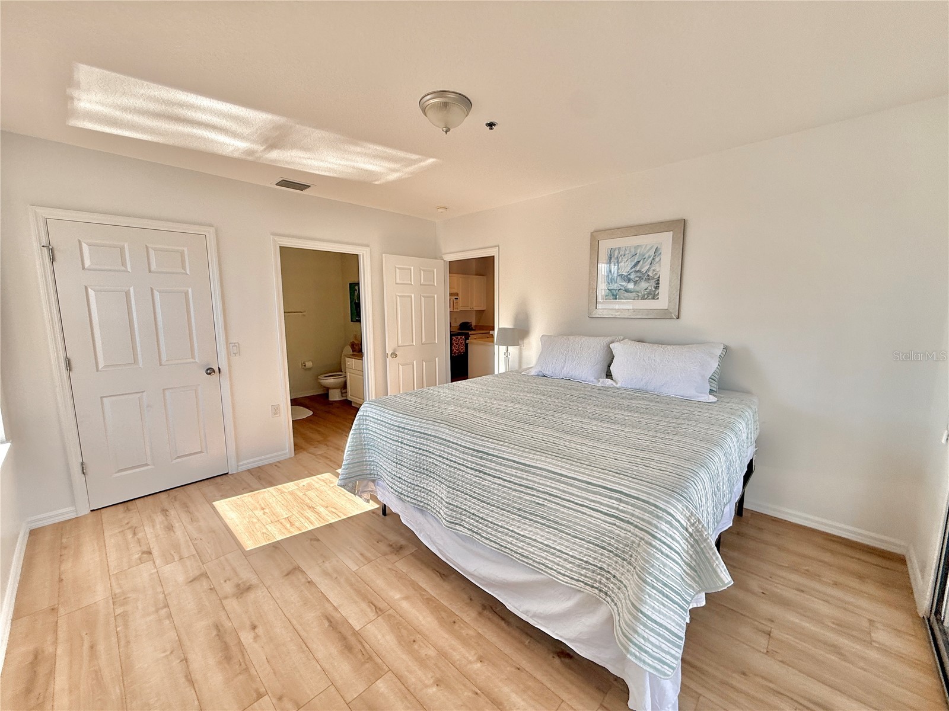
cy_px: 356
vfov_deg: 85.7
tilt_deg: -6.8
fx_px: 384
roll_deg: -0.4
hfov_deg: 102.1
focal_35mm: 14
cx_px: 474
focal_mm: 2.22
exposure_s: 1/174
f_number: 2.2
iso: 64
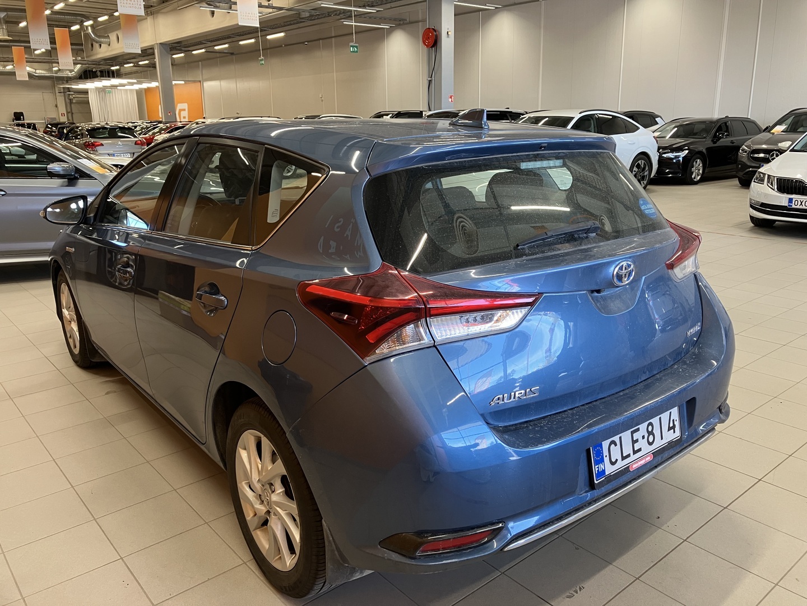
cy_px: 303
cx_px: 404
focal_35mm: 28
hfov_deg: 63.4
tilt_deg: -14.3
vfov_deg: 49.7
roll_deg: +1.4
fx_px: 653
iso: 80
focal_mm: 3.99
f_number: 1.8
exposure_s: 1/99
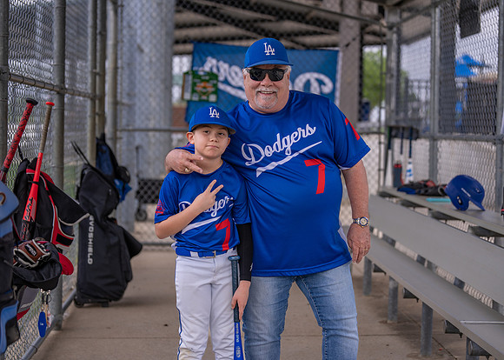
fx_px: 1066
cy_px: 180
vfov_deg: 19.2
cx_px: 252
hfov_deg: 26.6
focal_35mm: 74
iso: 100
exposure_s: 1/640
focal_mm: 70
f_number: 2.8
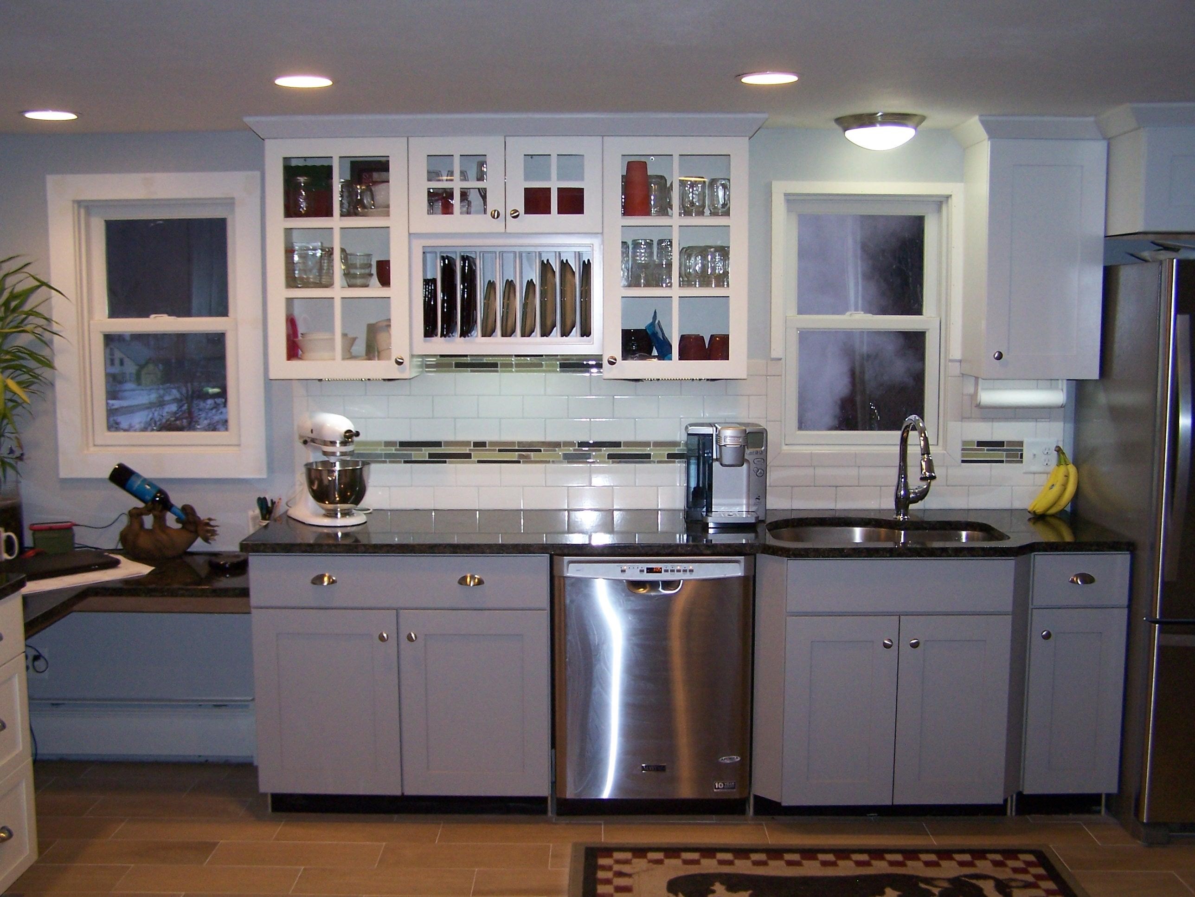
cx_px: 598
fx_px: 1312
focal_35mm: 38
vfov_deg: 37.7
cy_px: 448
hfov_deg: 49.0
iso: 140
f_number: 2.8
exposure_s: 1/60
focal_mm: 6.3
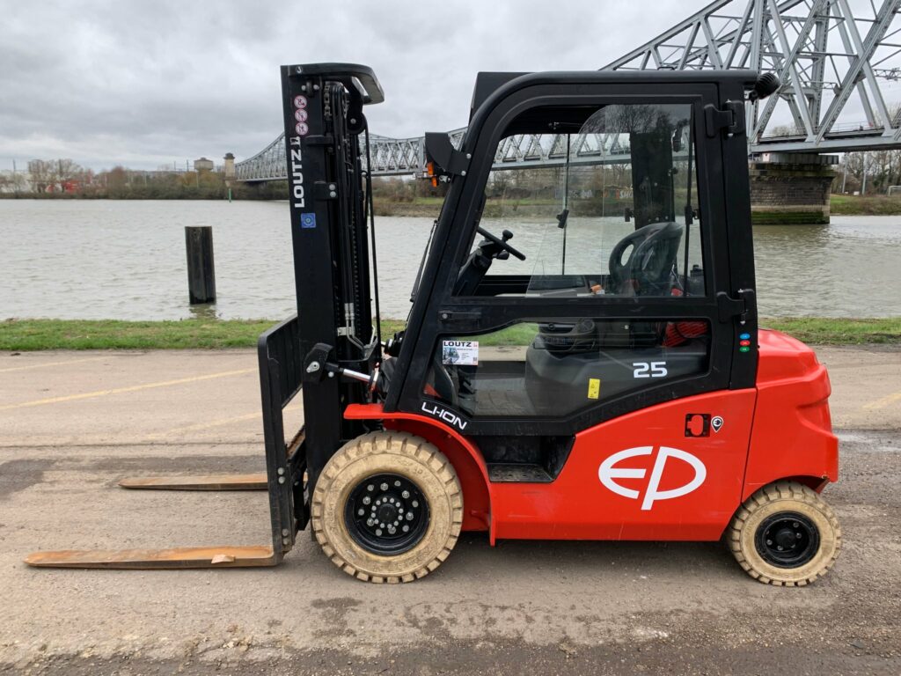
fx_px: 677
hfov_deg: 67.3
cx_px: 450
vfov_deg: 53.1
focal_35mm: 26
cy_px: 338
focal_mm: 4.25
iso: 25
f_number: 1.8
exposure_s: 1/167
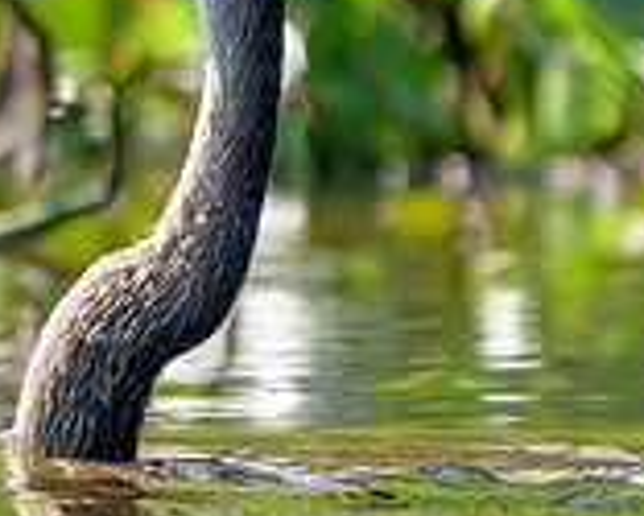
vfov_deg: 0.4
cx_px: -754
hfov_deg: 0.5
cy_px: 7
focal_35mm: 3886
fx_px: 74113
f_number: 4
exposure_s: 1/1250
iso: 280
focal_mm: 560
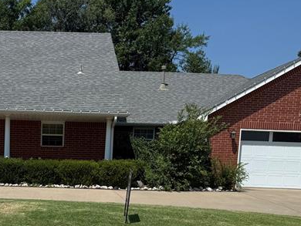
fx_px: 548
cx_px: 41
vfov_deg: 22.0
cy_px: 251
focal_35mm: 63
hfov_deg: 29.7
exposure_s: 1/8130
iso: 80
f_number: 1.78
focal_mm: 6.76
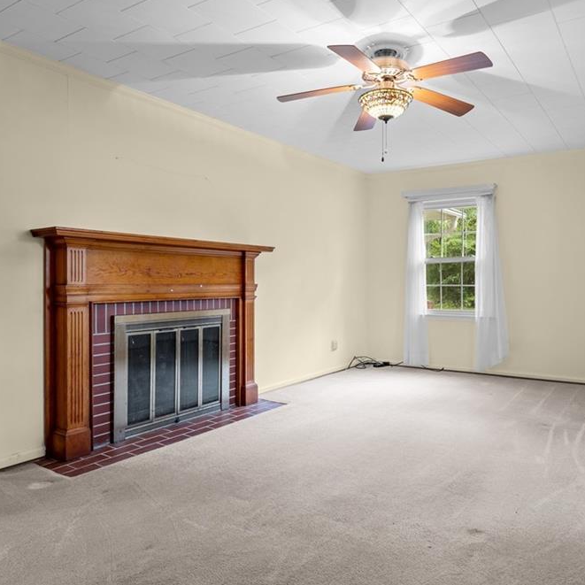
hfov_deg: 62.2
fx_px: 478
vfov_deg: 62.9
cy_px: 291
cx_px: 358
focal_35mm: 25
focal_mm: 19
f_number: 9
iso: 200
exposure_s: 1.6
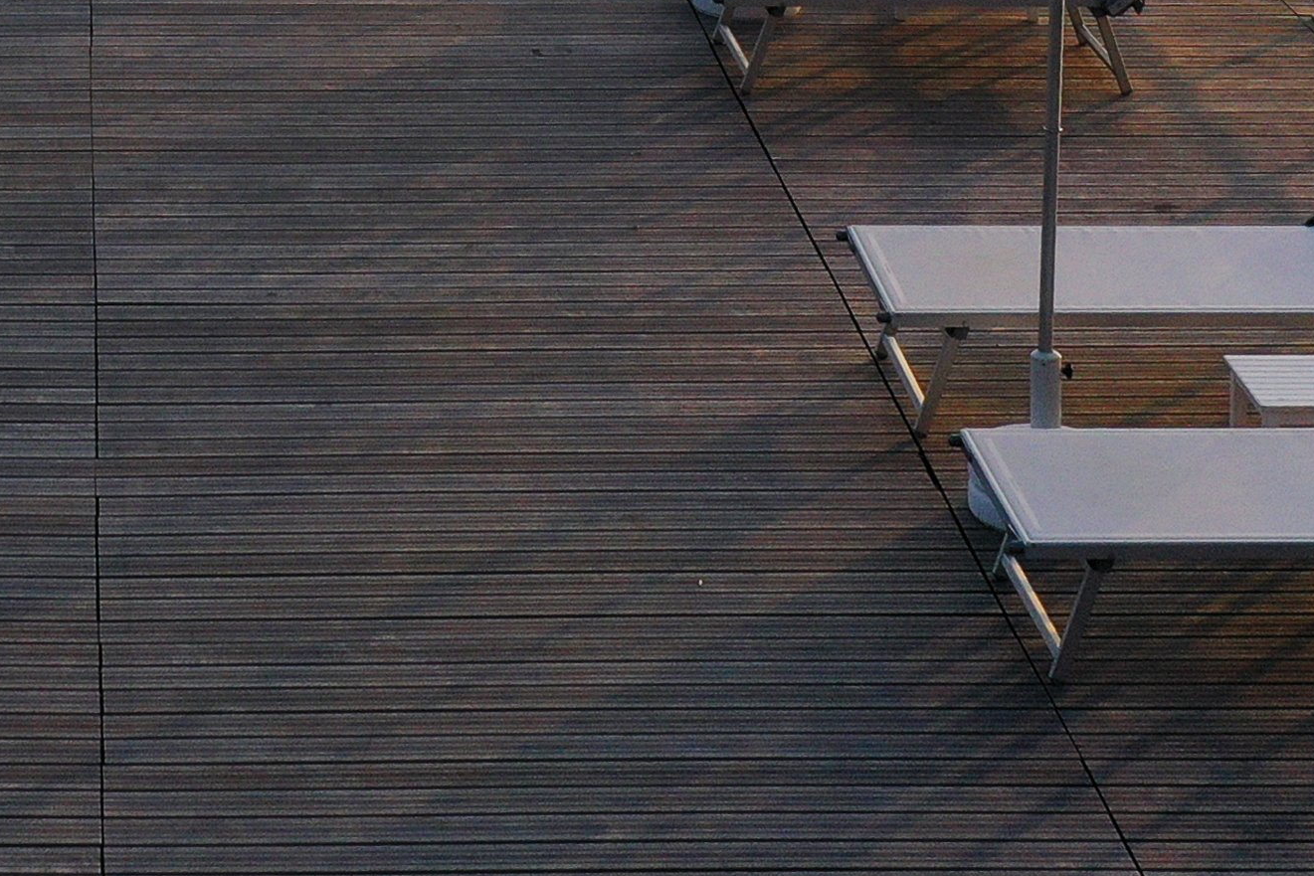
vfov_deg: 10.8
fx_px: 4234
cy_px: -849
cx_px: -36
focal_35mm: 116
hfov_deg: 17.2
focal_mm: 10.26
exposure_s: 1/400
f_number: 4.5
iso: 100
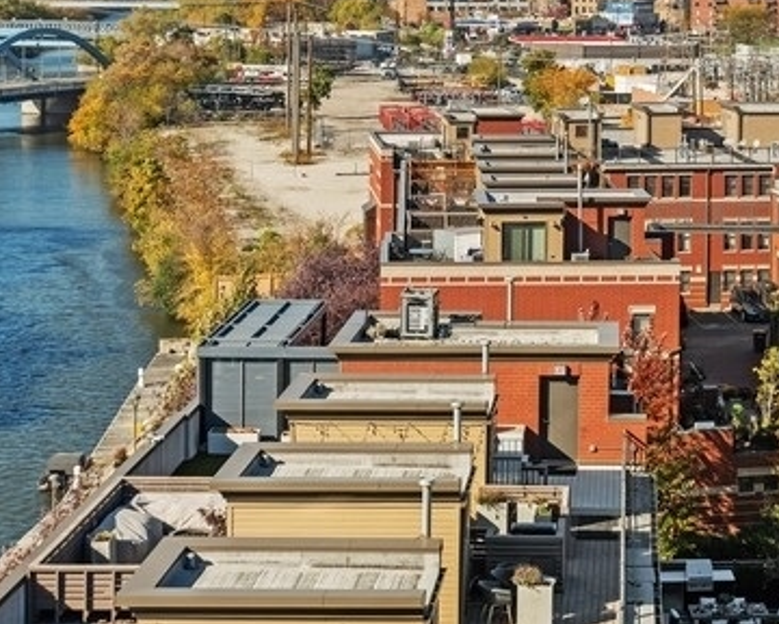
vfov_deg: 18.2
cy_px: -6
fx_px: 1891
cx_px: 656
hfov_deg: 22.9
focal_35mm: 82
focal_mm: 35
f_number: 8
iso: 100
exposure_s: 1/320
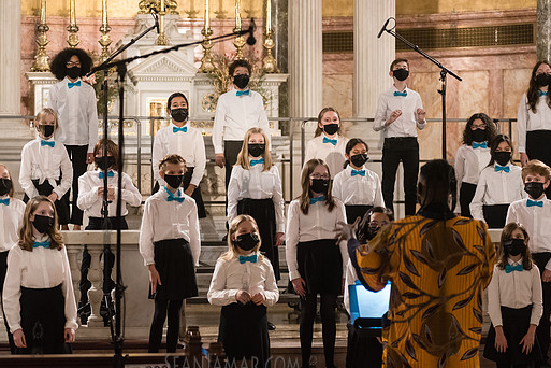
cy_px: 182
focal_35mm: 104
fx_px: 1592
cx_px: 245
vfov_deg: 13.2
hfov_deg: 19.6
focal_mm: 92
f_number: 4
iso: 4000
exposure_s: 1/200
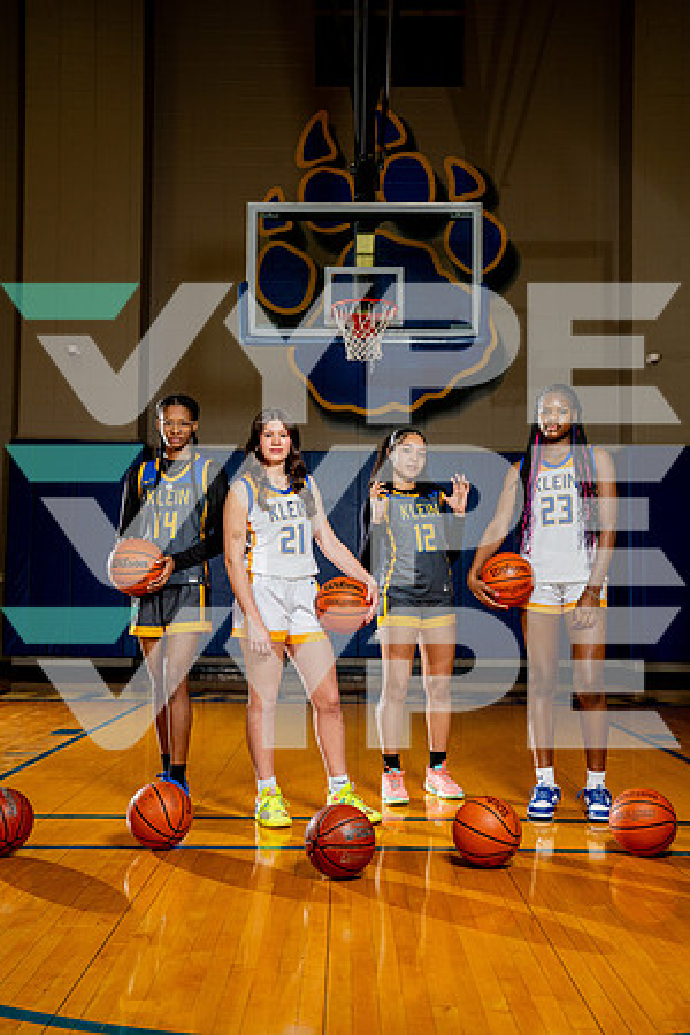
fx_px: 1150
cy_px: 518
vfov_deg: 48.5
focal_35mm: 40
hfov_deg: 33.4
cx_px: 345
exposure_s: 1/250
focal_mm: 40
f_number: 8
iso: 400
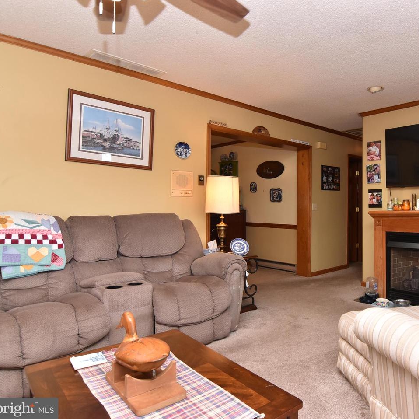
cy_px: 210
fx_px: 315
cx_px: 305
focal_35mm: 23
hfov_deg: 64.0
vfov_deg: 67.3
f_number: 7.1
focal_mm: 12
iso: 800
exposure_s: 1/60
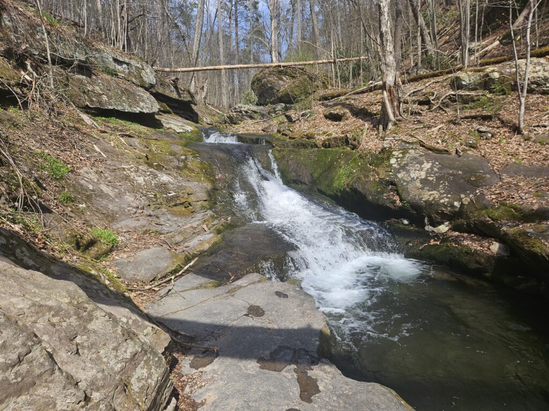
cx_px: 274
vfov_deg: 58.9
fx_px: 365
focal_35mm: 23
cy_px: 206
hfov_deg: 73.9
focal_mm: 5.4
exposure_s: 1/1441
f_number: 1.8
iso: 32
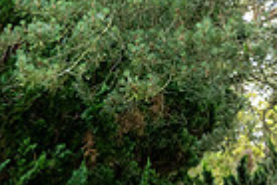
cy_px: 345
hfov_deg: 9.8
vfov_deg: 6.7
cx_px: -205
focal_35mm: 200
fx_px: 1540
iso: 640
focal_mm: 48
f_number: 5.6
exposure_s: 1/250
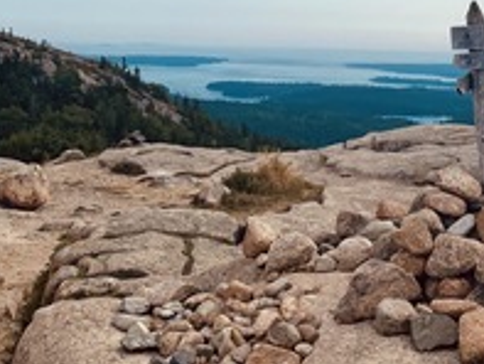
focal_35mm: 74
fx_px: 1035
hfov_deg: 26.1
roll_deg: -0.8
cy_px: -140
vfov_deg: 18.2
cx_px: 346
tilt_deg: +9.8
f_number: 1.8
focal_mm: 4.25
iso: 32
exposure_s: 1/5236
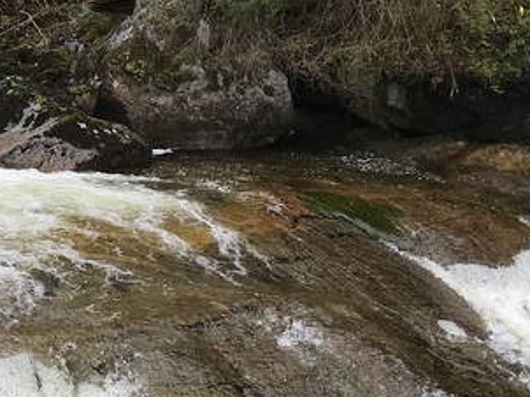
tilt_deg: -9.1
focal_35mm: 95
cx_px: -161
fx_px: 1453
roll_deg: -0.6
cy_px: 167
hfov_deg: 19.1
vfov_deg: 15.5
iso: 20
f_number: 1.8
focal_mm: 3.99
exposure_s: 1/370
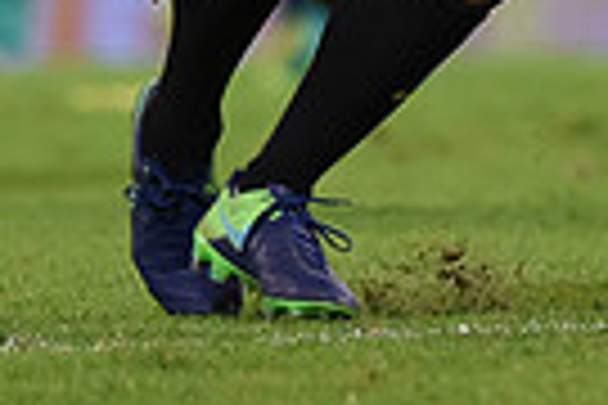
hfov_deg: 1.6
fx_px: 21701
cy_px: -421
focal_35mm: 1285
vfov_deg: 1.1
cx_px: 513
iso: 2000
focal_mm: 300
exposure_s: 1/1000
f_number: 2.8
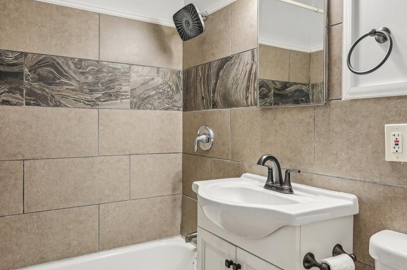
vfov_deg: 46.3
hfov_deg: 65.4
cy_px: 124
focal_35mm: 28
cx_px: 220
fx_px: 316
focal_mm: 17
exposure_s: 1/13
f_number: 8
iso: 400
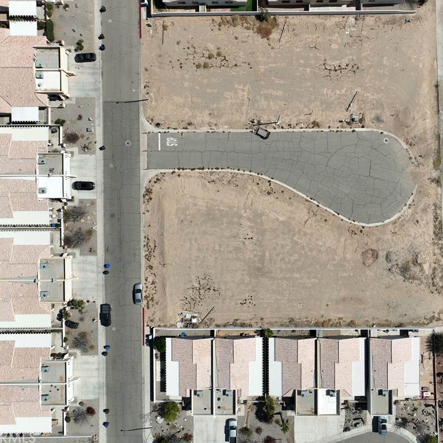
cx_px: 253
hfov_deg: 55.4
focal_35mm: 29
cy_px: 219
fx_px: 420
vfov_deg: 55.6
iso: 100
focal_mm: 12.29
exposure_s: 1/400
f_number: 2.8
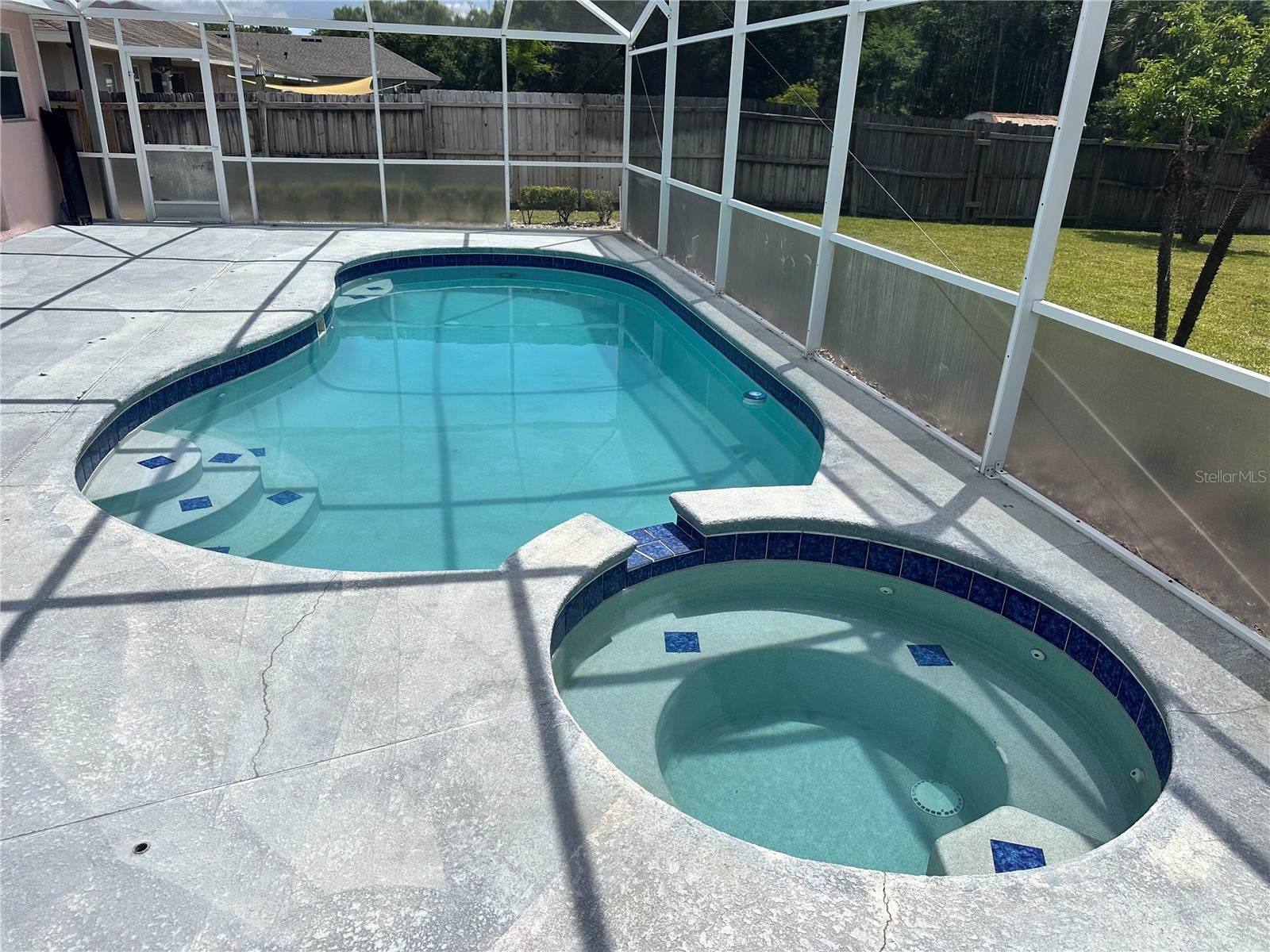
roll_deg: -2.5
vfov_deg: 56.8
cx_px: 635
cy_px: 476
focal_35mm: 24
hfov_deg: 71.6
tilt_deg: -22.3
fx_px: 881
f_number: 1.78
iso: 80
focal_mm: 6.86
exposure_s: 1/4762
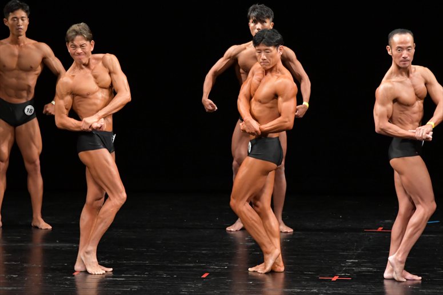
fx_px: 3505
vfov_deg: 4.8
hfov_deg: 7.2
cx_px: 222
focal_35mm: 285
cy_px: 148
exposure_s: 1/400
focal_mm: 190
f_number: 5.6
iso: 3200
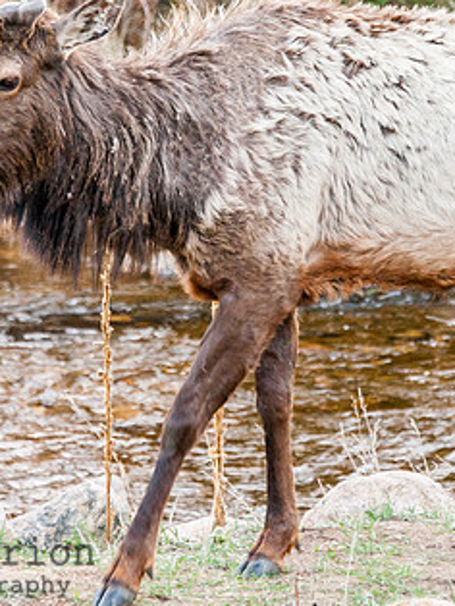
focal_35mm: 350
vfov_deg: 5.7
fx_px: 6126
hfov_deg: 4.3
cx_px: 233
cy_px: 294
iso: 3200
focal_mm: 180
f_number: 5.6
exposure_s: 1/60
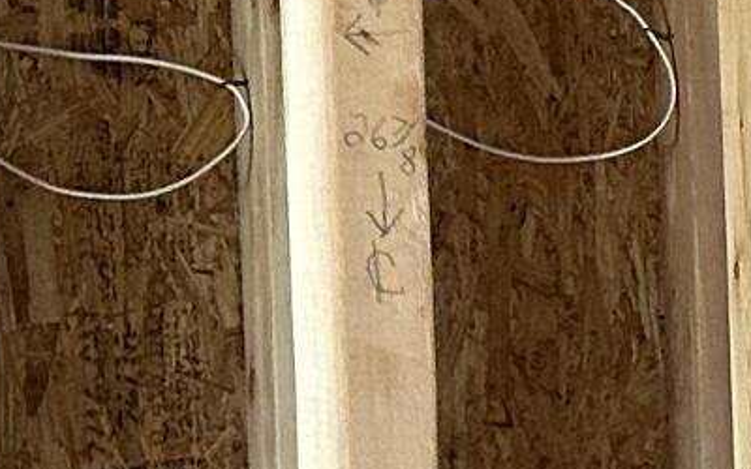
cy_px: 672
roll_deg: -0.8
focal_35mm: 191
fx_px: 3909
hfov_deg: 9.5
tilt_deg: -4.4
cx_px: 1921
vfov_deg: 6.8
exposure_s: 1/73
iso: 250
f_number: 1.78
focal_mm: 6.86
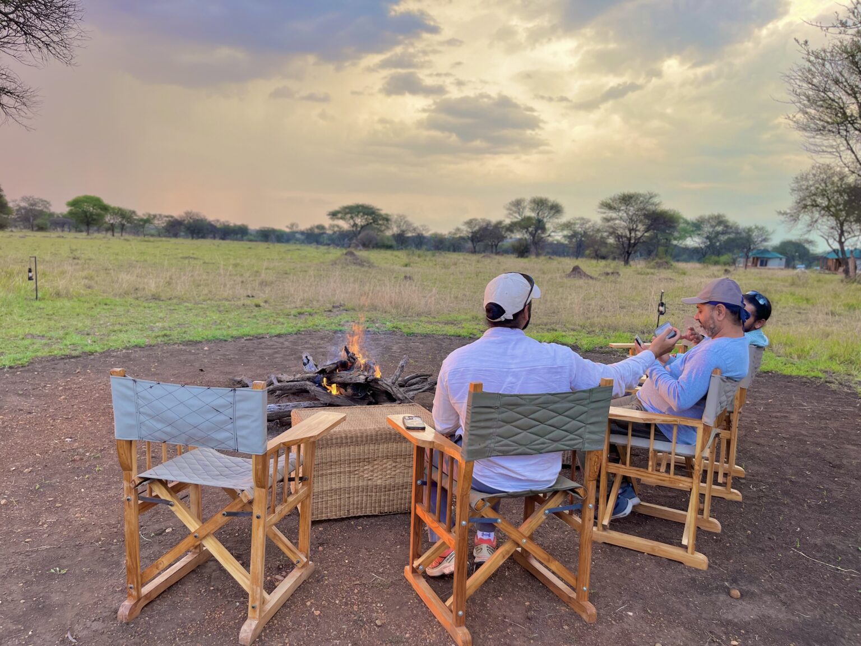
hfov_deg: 67.3
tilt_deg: -7.1
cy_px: 323
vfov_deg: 53.1
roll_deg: -2.9
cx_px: 430
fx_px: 647
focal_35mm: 26
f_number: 1.6
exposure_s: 1/122
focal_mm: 5.1
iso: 50
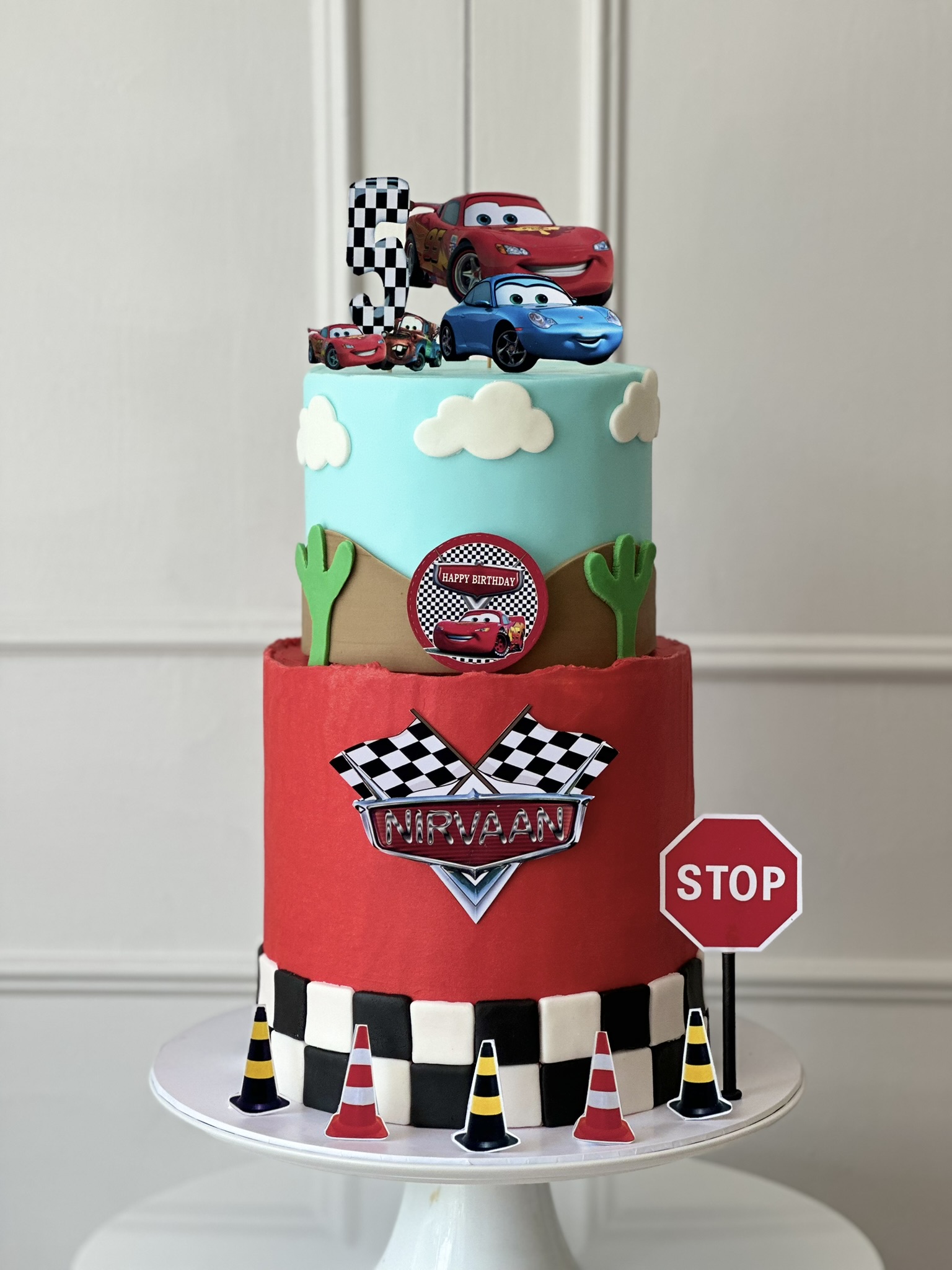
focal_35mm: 77
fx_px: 2824
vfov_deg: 25.3
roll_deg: +0.2
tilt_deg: -6.2
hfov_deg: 19.1
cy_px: 635
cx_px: 476
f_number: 2.8
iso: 64
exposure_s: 1/121
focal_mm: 9
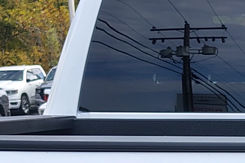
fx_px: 1082
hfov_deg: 12.5
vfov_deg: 8.1
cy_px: 348
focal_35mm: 159
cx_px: 320
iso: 100
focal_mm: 5.56
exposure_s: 1/598
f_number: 1.8
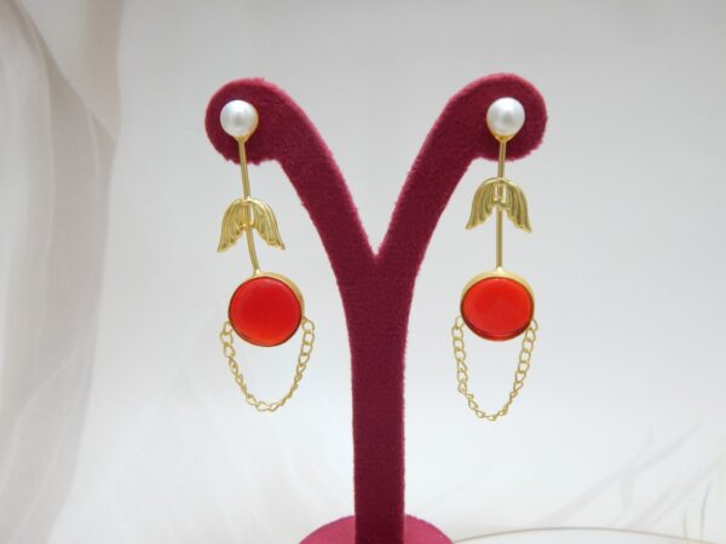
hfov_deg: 54.0
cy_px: 272
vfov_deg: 41.8
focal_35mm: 34
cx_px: 363
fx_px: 713
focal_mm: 6.1
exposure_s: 1/30
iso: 220
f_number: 3.3
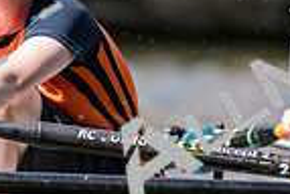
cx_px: -53
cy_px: 21
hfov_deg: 1.7
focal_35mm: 1216
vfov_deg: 1.1
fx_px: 9816
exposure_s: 1/2500
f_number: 4
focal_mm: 300
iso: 500
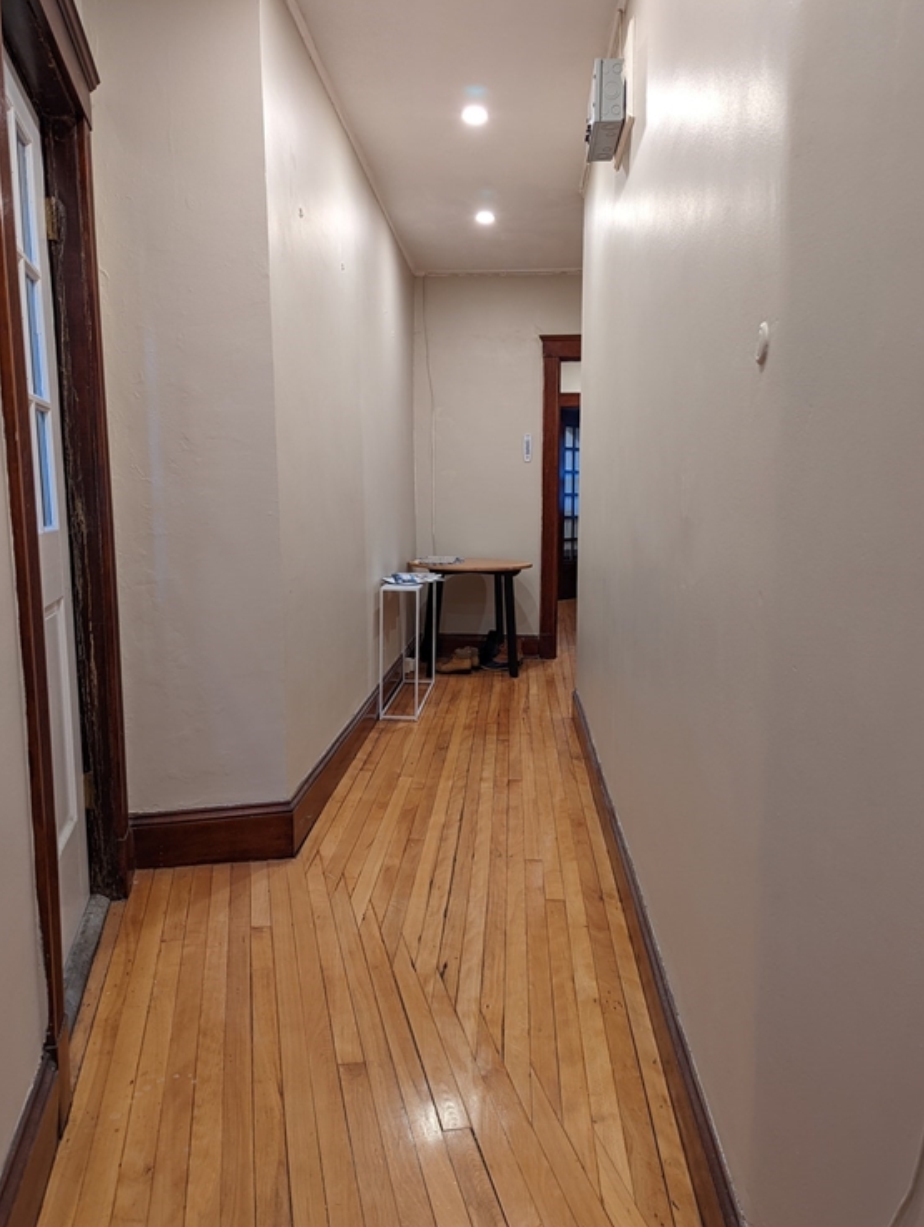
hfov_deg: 55.0
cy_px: 621
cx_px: 450
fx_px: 887
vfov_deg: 69.3
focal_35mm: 25
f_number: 1.85
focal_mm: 6.81
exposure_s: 1/24
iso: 85
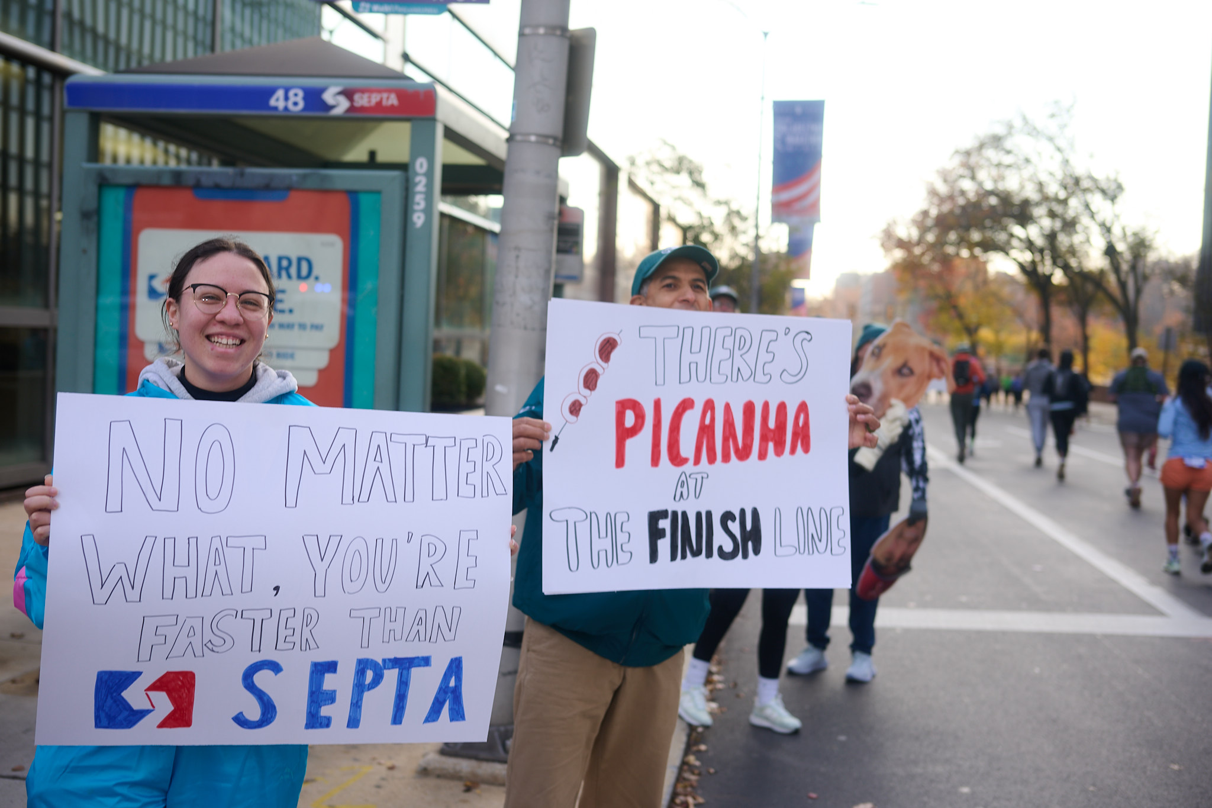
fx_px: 1346
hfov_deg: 48.5
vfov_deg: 33.4
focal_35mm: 40
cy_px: 404
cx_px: 606
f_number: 3.2
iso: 100
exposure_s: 1/200
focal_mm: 40
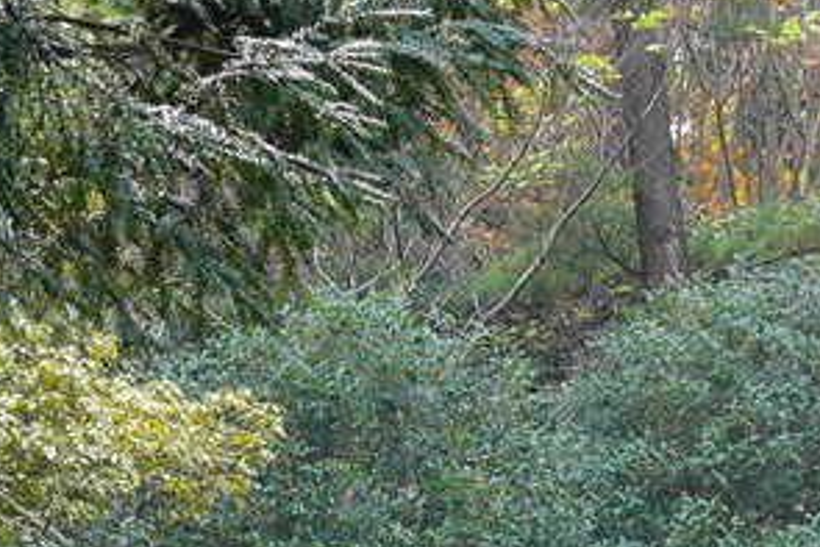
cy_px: 367
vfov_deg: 5.8
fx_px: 5401
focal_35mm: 237
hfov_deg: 8.6
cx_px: 823
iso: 200
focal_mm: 35
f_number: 6.3
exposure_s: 1/100
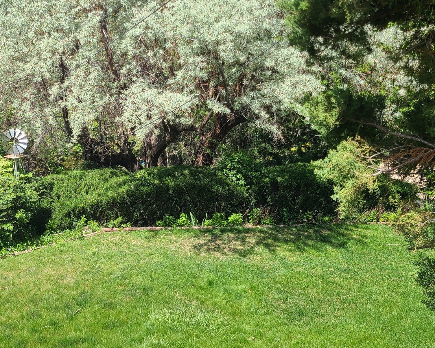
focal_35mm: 47
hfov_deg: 38.8
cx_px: 123
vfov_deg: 32.0
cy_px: 201
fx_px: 605
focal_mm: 5.4
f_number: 1.8
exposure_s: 1/1027
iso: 40
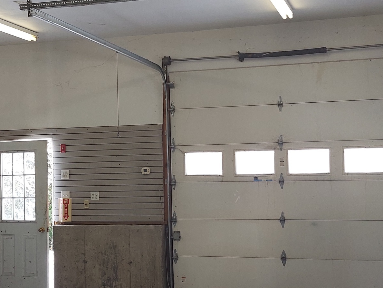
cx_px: 163
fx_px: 686
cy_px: 164
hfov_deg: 31.1
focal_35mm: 62
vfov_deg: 23.6
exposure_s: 1/60
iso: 125
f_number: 1.8
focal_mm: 5.23
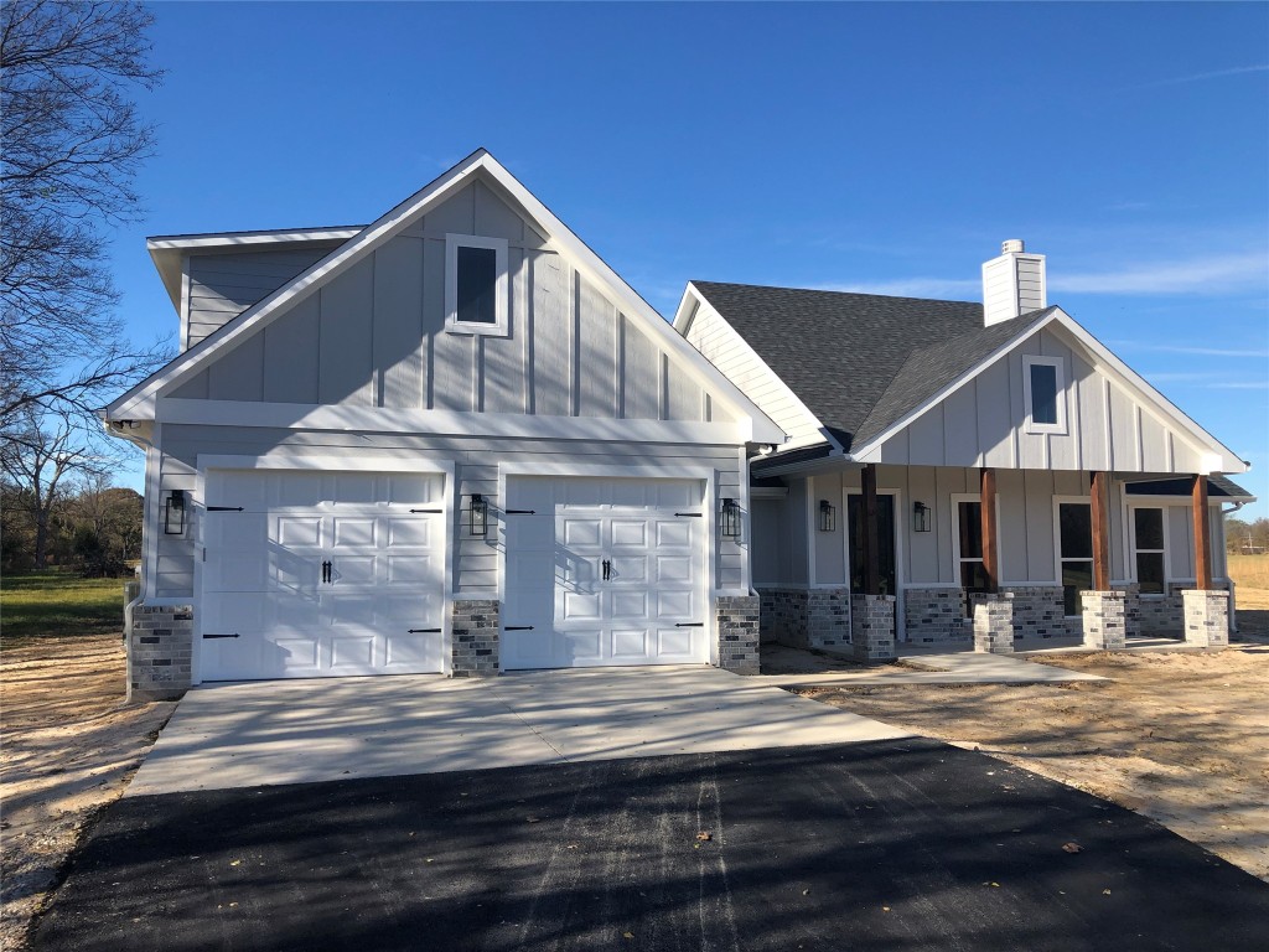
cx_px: 634
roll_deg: +0.0
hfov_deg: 63.4
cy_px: 476
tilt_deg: +3.8
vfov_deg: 49.7
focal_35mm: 28
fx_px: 1026
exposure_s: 1/1656
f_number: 1.8
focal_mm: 3.99
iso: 20
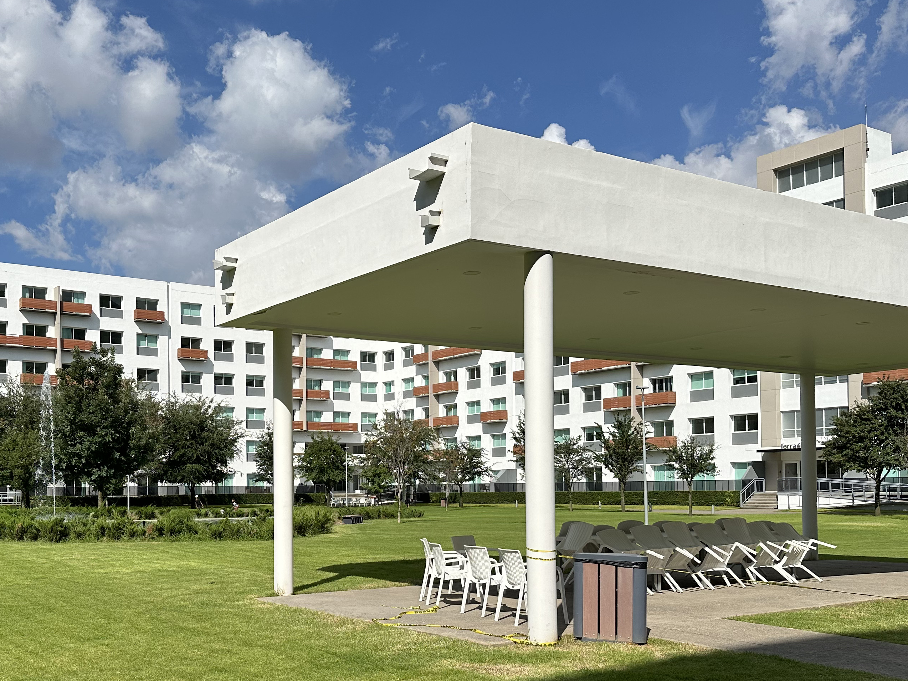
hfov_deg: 48.4
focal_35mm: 38
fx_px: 997
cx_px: 322
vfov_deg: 37.3
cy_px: 460
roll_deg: +0.2
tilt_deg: +1.9
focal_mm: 6.86
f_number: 1.78
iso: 80
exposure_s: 1/8929
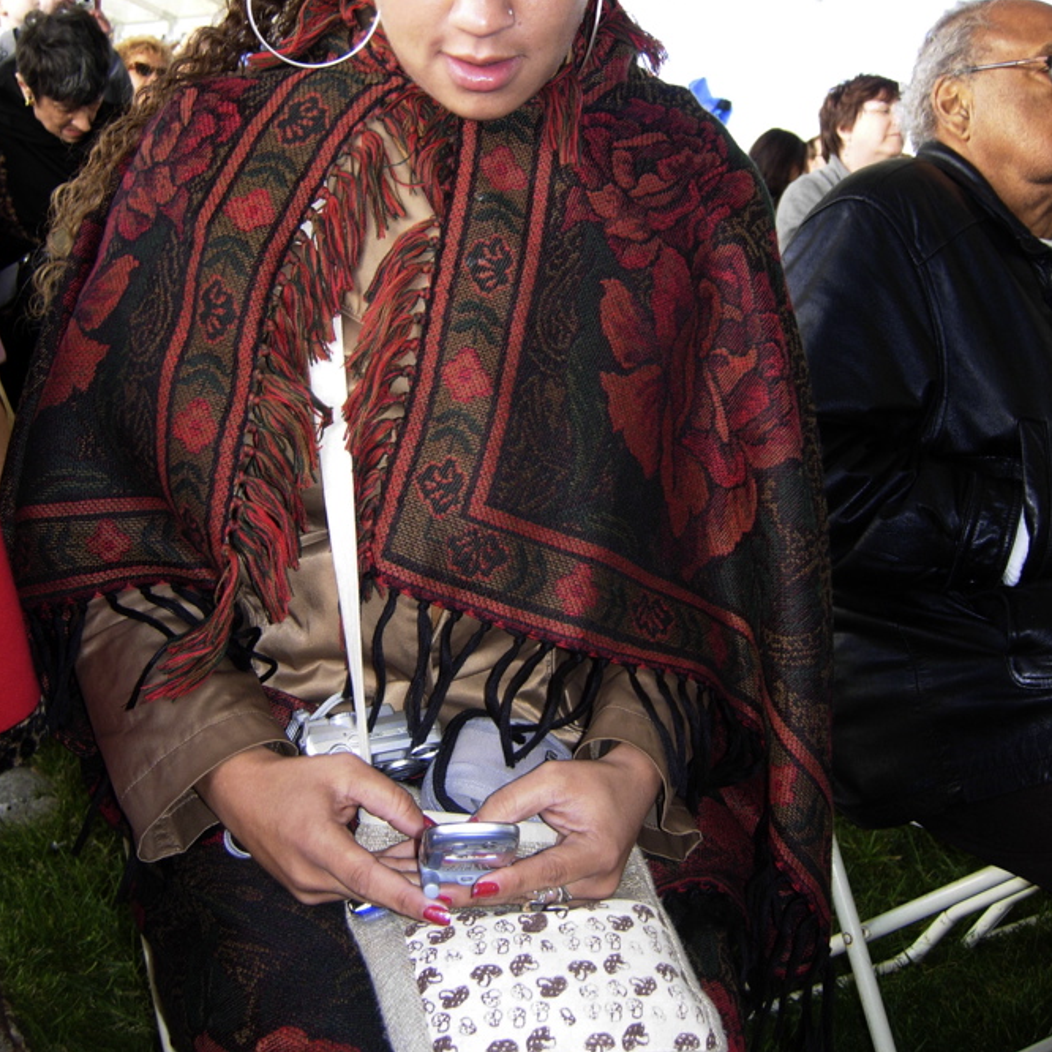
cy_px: 491
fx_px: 1478
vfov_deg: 39.2
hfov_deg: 39.2
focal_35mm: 43
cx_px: 524
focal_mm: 7.5
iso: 51
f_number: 2.7
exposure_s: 1/46.5
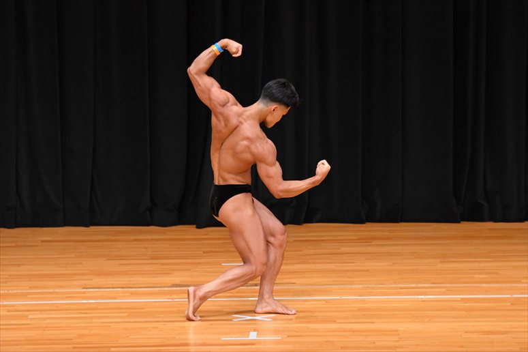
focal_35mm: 270
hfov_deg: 7.6
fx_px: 3958
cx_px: 264
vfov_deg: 5.1
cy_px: 176
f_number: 5.6
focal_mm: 180
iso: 4000
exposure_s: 1/400
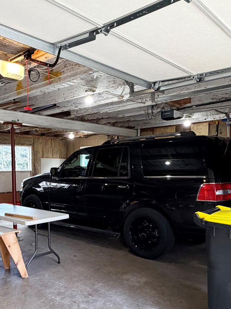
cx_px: 78
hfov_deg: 43.6
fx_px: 285
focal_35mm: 32
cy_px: 190
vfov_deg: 56.3
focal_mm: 2.22
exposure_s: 1/120
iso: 250
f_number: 2.2
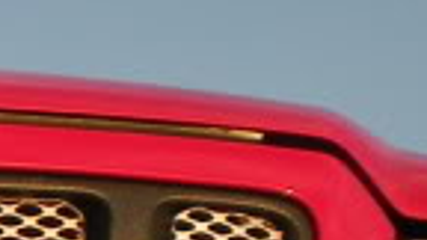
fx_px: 3329
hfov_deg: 7.1
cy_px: 681
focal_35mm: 294
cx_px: -436
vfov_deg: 4.0
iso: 64
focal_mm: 6.3
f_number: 4.6
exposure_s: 1/153
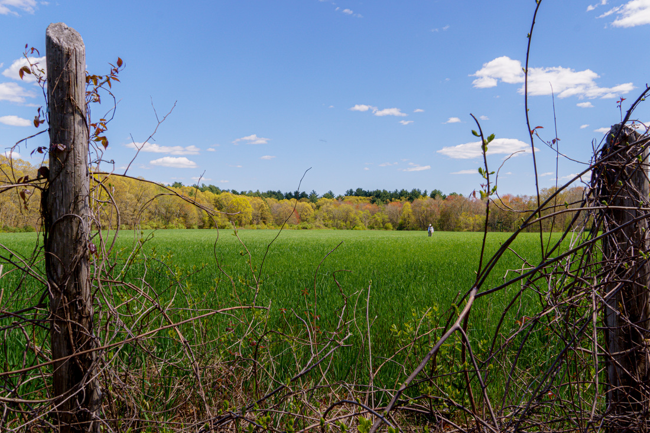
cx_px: 344
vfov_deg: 36.9
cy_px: 216
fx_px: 650
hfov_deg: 53.1
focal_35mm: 36
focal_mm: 22
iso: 500
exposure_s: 1/50
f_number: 16
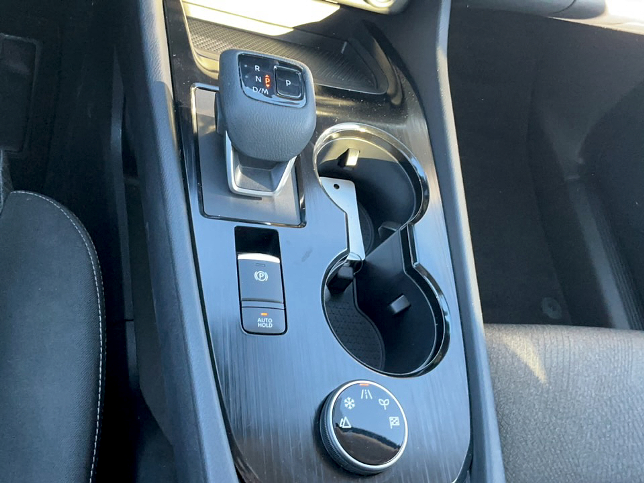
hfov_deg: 60.0
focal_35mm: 30
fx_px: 558
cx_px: 322
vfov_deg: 46.8
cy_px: 242
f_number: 1.8
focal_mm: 3
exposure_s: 1/60
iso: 160
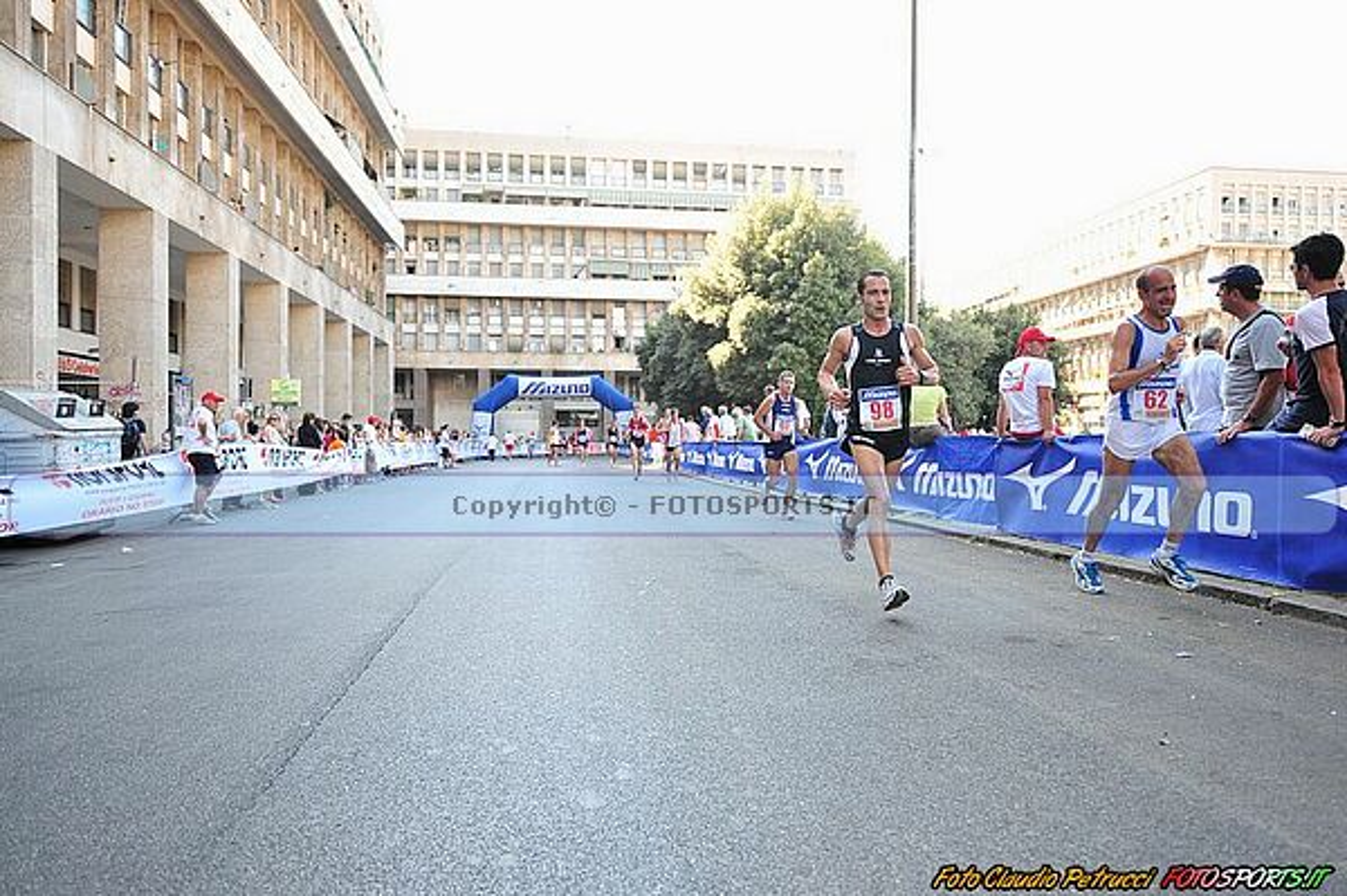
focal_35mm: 24
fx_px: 897
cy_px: 448
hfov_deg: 73.8
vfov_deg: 53.1
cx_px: 674
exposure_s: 1/400
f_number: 3.2
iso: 400
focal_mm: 24
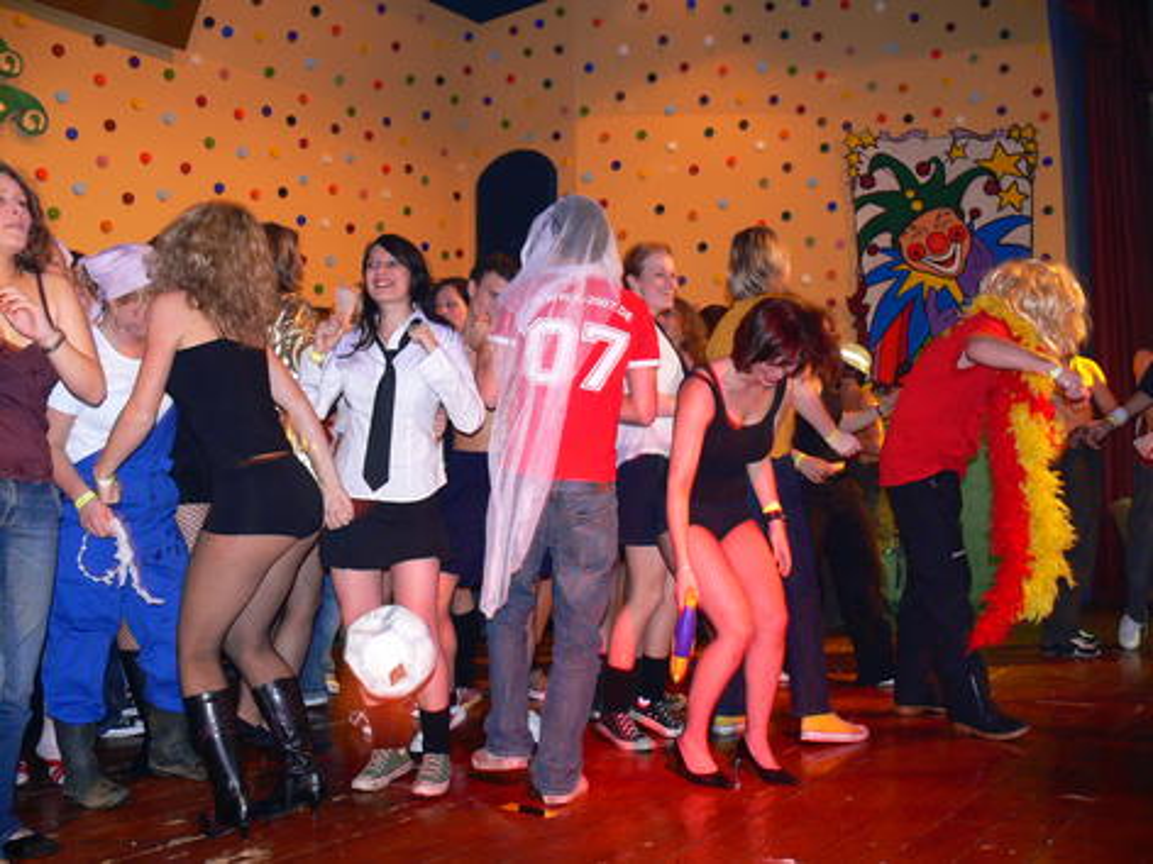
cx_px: 576
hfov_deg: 52.6
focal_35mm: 35
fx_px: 1166
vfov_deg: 40.7
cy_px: 432
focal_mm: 7.4
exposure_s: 1/30
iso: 100
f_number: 2.8
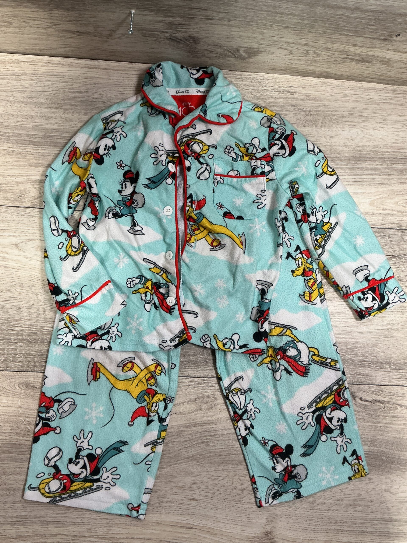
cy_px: 272
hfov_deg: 48.2
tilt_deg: -83.7
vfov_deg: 61.7
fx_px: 455
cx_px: 204
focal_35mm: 29
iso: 50
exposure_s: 1/50
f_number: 1.8
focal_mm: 3
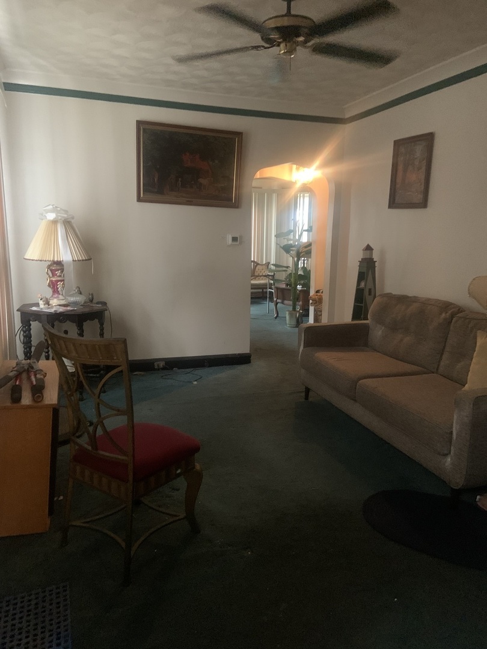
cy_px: 324
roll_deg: -1.5
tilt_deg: -12.3
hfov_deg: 53.1
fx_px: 488
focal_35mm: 26
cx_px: 244
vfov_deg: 67.3
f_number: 1.8
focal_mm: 4.25
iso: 800
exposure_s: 1/30
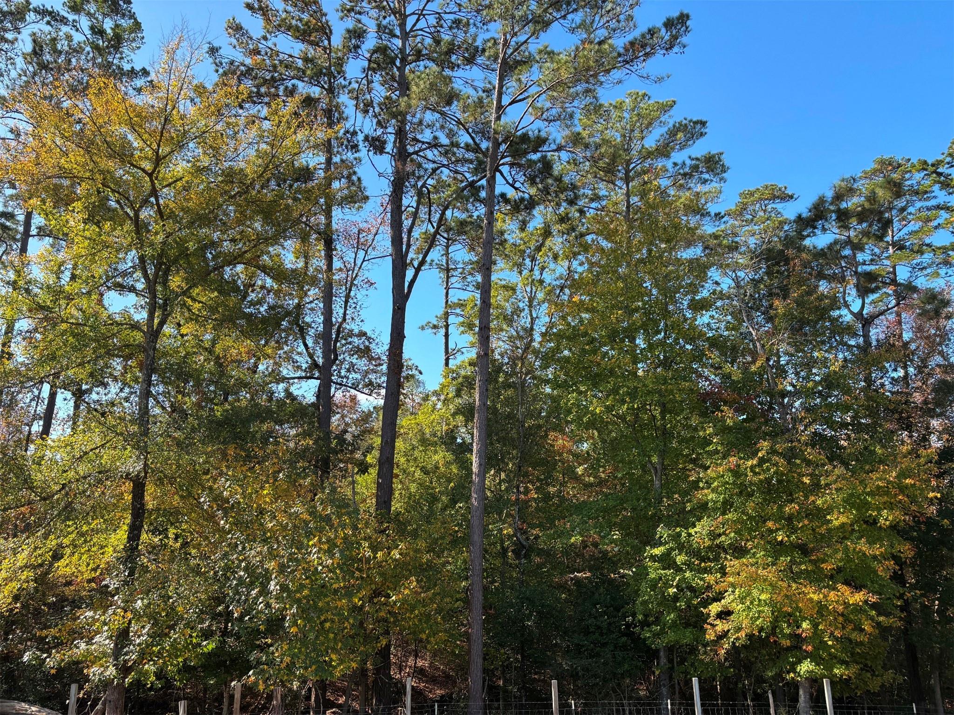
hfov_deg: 67.3
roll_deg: +0.5
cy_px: 358
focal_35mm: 26
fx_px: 716
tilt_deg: +14.6
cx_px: 477
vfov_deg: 53.0
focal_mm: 5.96
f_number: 1.6
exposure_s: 1/831
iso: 50
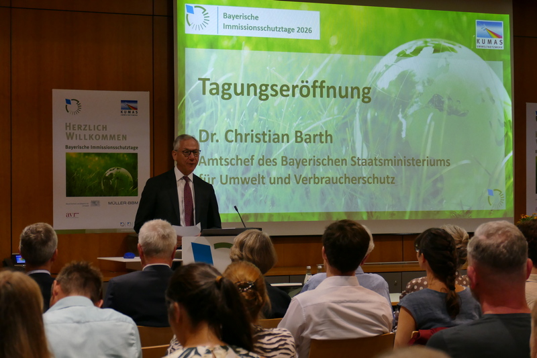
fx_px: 1372
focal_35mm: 92
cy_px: 179
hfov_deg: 22.1
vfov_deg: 14.9
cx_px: 268
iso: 640
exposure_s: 1/80
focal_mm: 33.51
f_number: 3.8
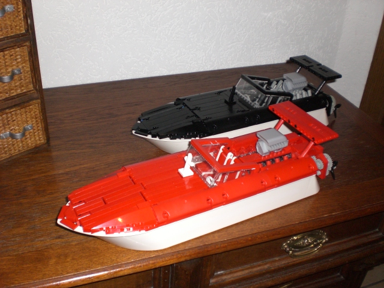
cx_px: 192
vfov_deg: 37.7
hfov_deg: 49.0
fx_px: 422
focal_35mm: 38
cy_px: 144
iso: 200
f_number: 3.1
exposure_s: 1/60
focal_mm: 6.3
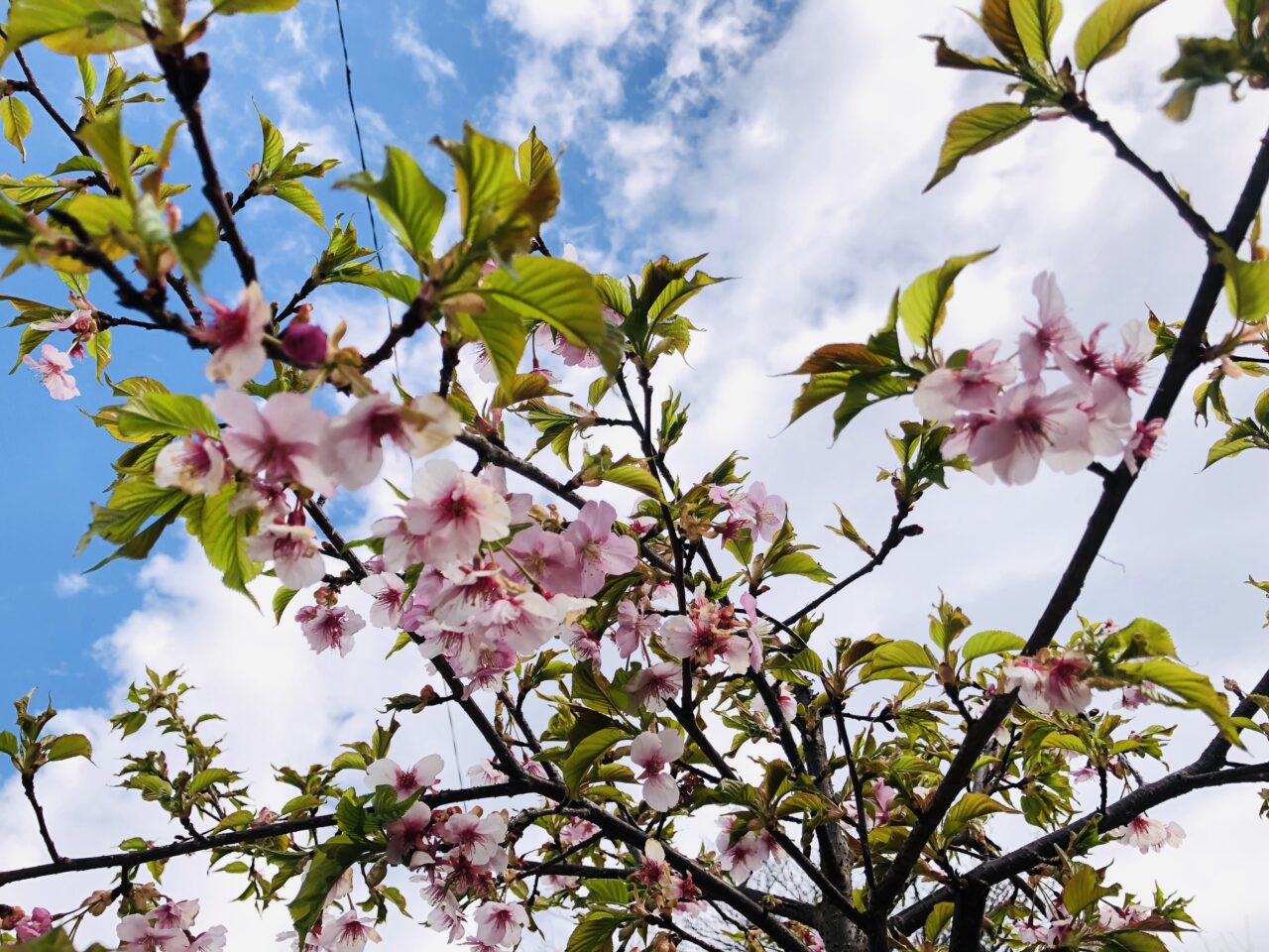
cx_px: 634
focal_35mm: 28
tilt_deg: +59.8
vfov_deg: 49.7
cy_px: 476
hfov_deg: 63.4
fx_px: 1026
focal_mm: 3.99
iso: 20
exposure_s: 1/1412
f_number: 1.8
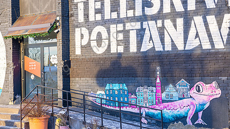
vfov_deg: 16.7
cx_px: 84
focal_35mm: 72
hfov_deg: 29.2
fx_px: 439
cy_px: 52
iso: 100
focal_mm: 47
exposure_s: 1/250
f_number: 3.5
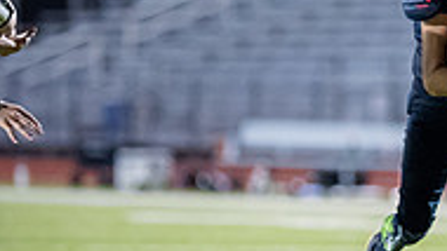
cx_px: 457
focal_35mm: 549
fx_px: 6509
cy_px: 121
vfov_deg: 2.2
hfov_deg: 3.9
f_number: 1.8
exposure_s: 1/1250
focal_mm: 135
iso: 3200
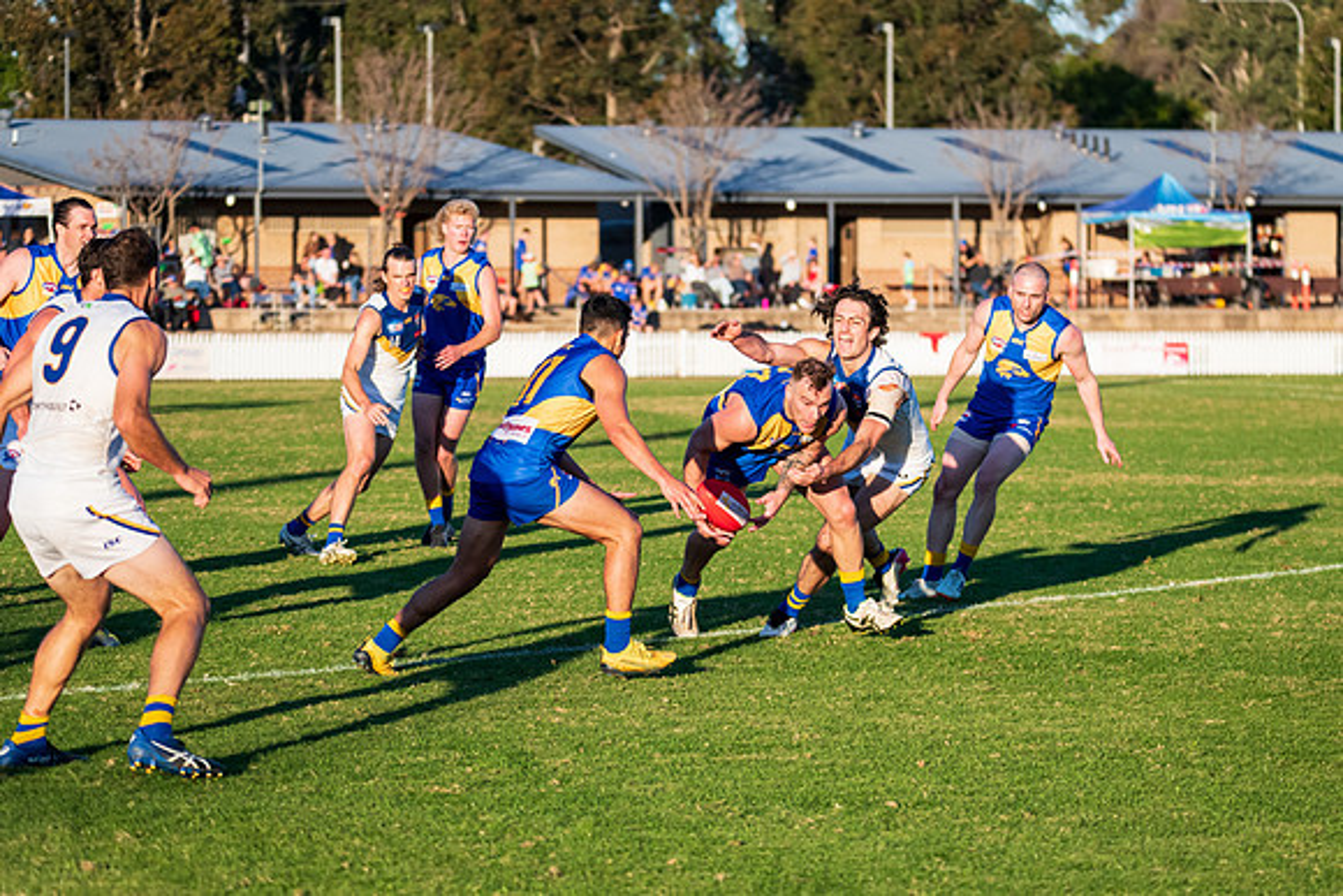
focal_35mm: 162
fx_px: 6057
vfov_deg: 8.5
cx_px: 727
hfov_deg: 12.7
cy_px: 485
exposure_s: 1/2500
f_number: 6.3
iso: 1000
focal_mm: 150
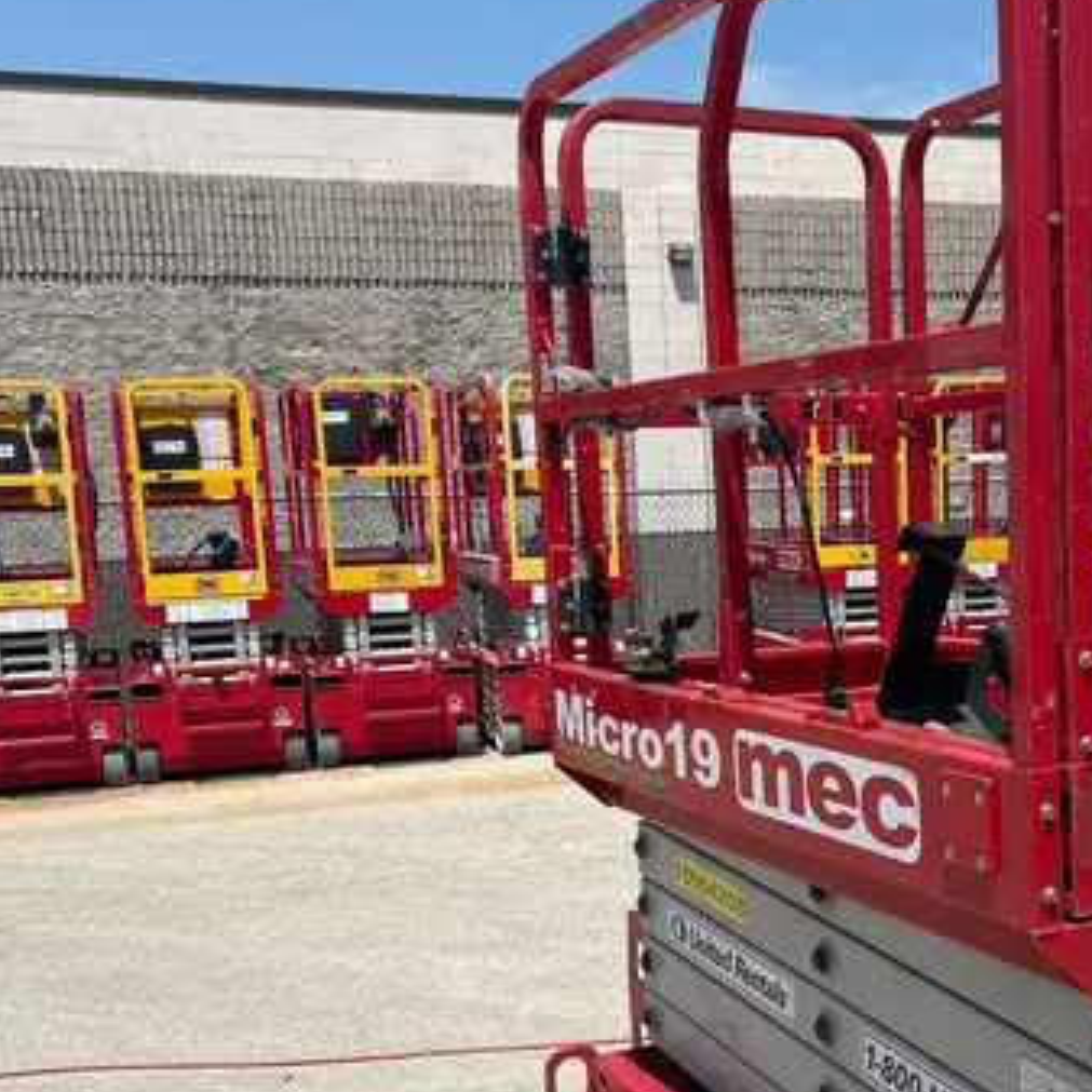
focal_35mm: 50
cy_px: 776
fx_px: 1785
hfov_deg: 33.0
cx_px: 881
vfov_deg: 33.5
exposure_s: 1/5076
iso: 50
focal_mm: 5.7
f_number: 1.5
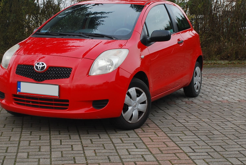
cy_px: 47
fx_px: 471
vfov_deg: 19.8
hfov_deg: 29.3
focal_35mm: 69
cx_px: 112
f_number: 8
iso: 200
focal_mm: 29
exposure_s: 1/80
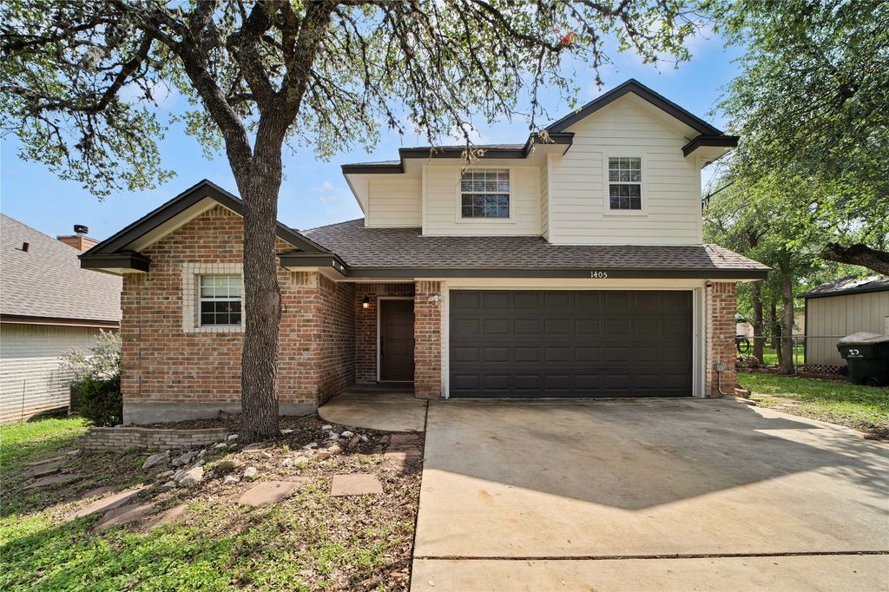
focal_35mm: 14
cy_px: 296
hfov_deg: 104.3
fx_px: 346
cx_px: 444
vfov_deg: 81.2
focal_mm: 14
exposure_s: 1/125
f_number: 8
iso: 200
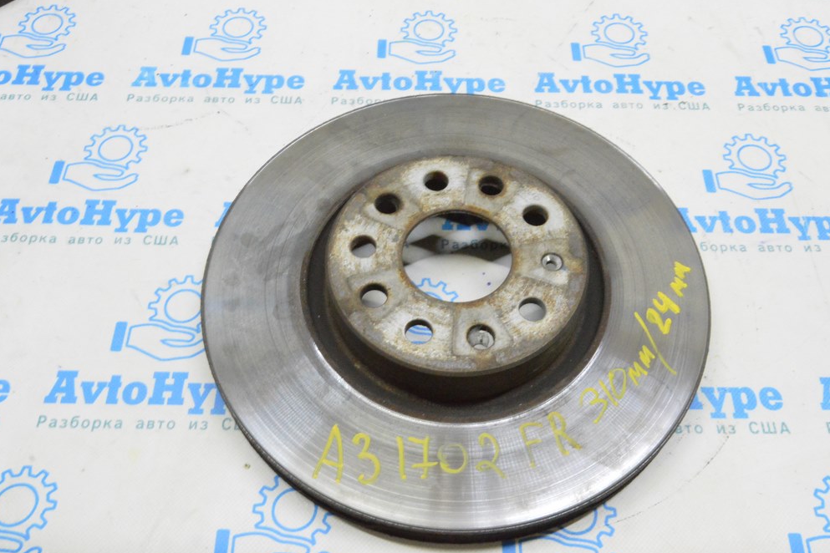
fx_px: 784
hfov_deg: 55.8
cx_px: 422
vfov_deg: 38.9
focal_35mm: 34
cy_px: 282
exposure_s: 1/15
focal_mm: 22
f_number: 20
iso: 6400
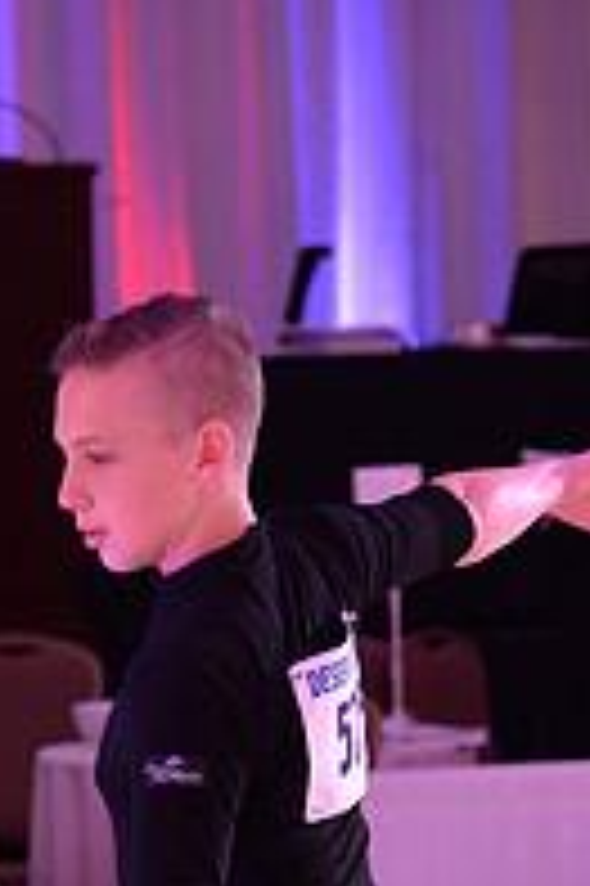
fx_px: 5935
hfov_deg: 5.7
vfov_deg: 8.4
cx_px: 169
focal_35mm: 241
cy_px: 1192
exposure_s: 1/250
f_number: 4.5
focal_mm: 82
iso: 1250
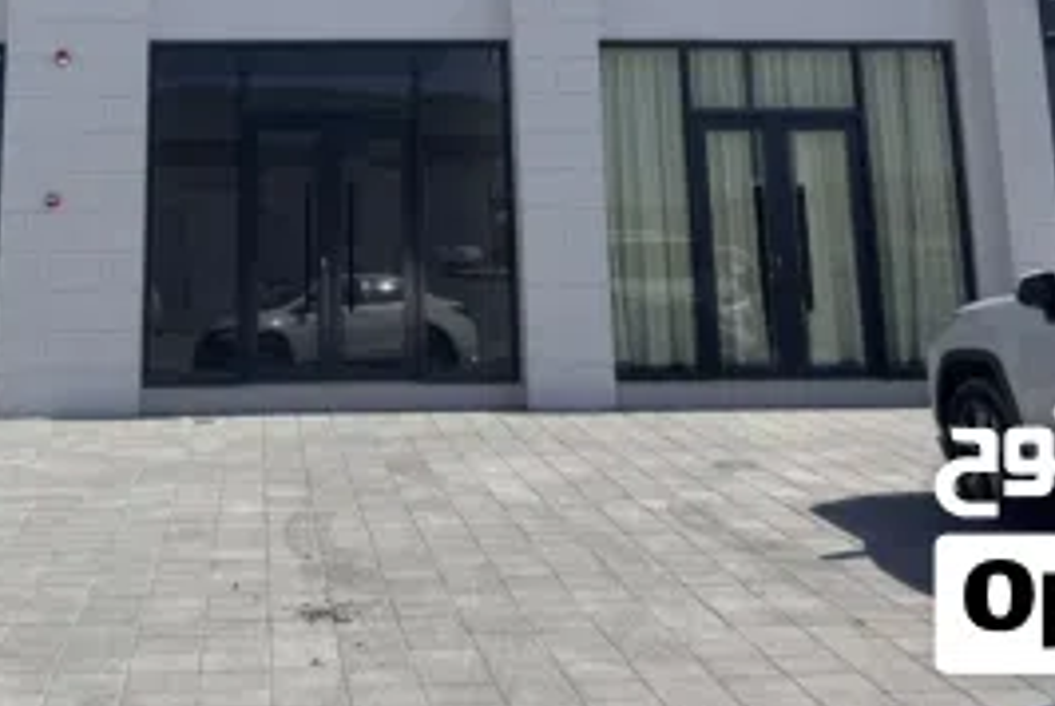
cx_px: 337
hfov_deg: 33.0
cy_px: -182
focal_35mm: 60
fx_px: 1760
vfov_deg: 20.9
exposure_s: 1/6410
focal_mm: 6.76
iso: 80
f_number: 1.78
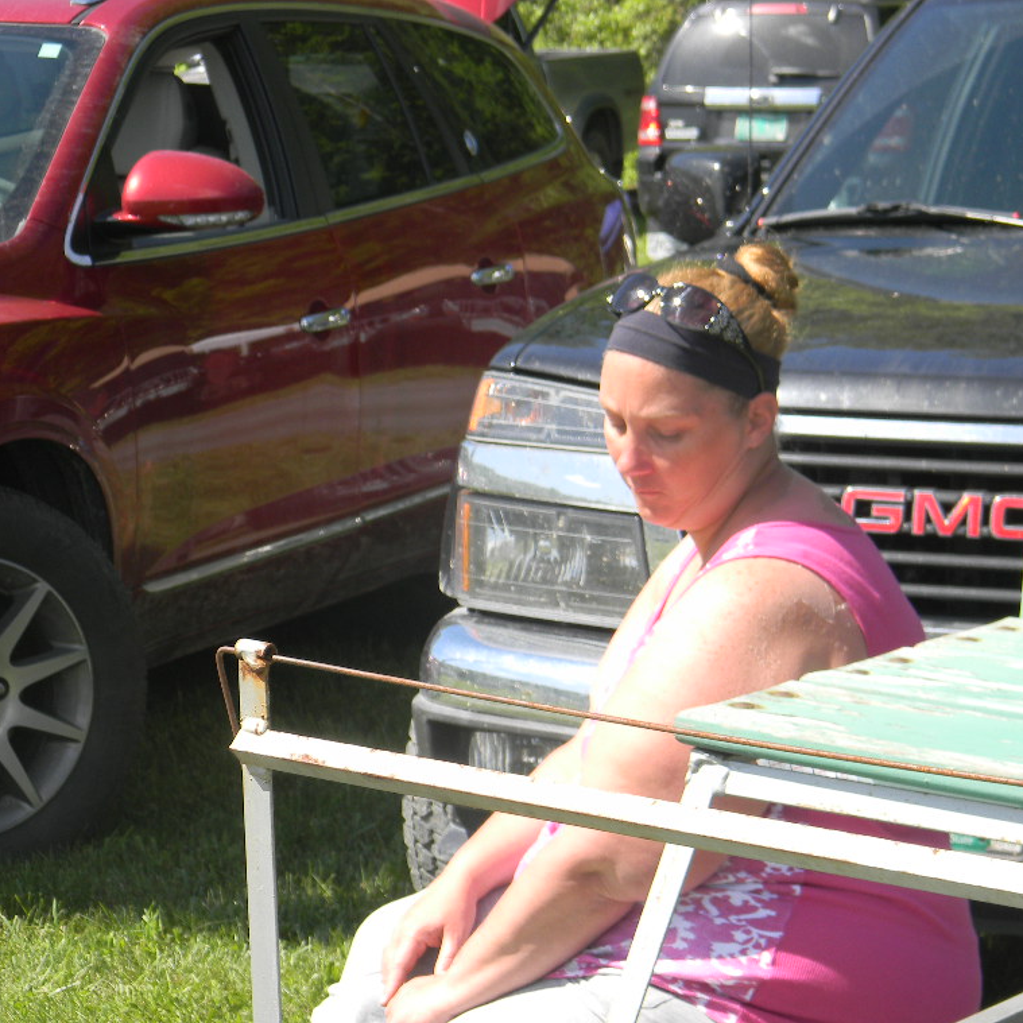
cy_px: 516
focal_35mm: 99
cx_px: 555
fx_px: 3310
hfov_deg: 17.6
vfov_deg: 17.6
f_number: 4.5
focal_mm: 15.1
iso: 80
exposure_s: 1/268
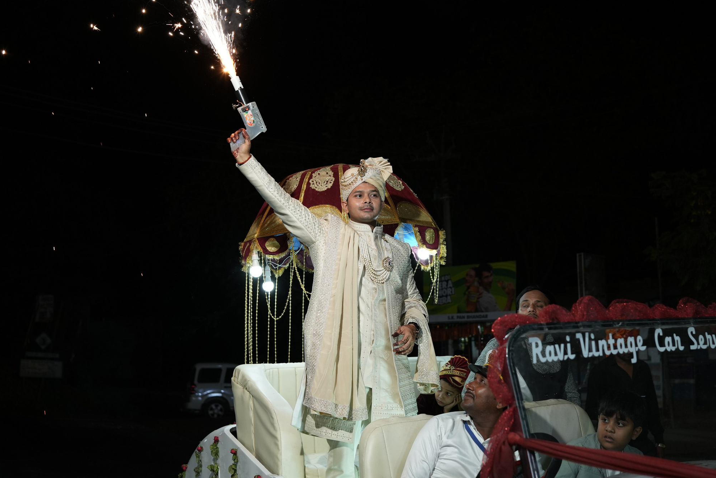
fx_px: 895
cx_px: 416
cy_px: 222
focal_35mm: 45
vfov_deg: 29.9
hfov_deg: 43.5
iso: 500
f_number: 2.8
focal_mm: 35
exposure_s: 1/200
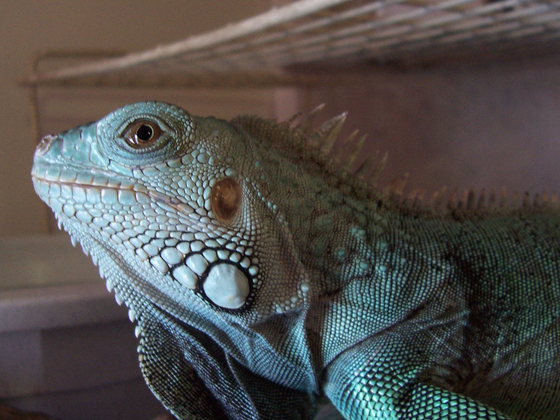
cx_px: 286
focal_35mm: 40
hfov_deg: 46.8
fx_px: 647
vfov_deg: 36.0
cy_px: 215
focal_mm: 5.6
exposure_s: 1/8
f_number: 2.8
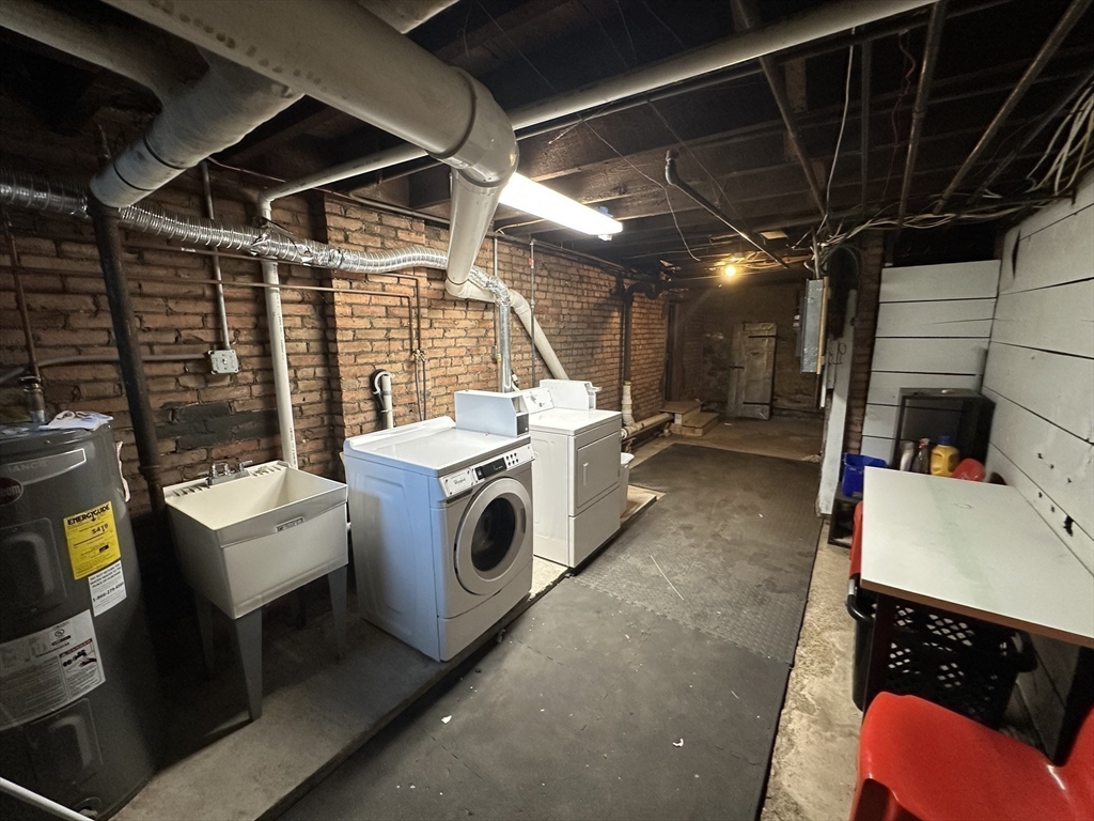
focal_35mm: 14
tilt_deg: -9.8
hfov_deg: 102.1
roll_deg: +0.3
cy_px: 410
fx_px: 442
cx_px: 547
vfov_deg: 85.7
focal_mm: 2.22
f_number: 2.2
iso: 400
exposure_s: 1/60
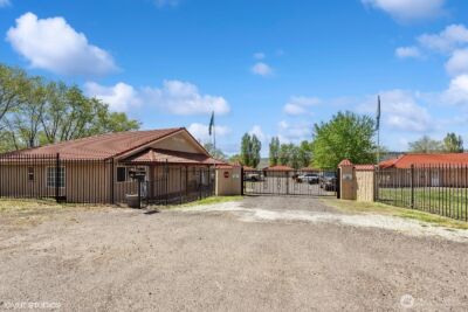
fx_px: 182
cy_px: 156
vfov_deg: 81.3
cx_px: 234
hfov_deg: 104.2
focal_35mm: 14
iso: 200
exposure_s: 1/1600
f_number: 8
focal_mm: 14
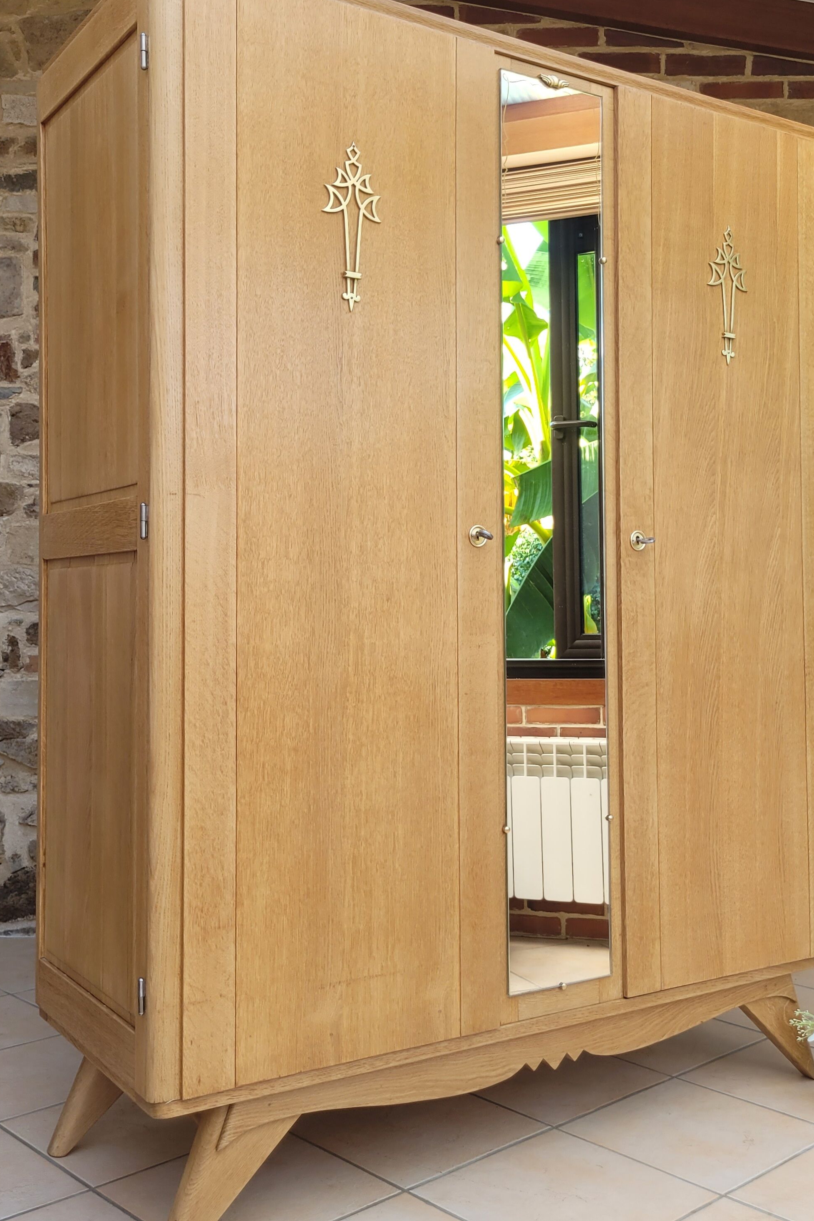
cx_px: 462
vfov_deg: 57.2
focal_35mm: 33
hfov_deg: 39.9
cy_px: 581
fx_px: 1119
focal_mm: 5.4
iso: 50
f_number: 1.8
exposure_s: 1/120
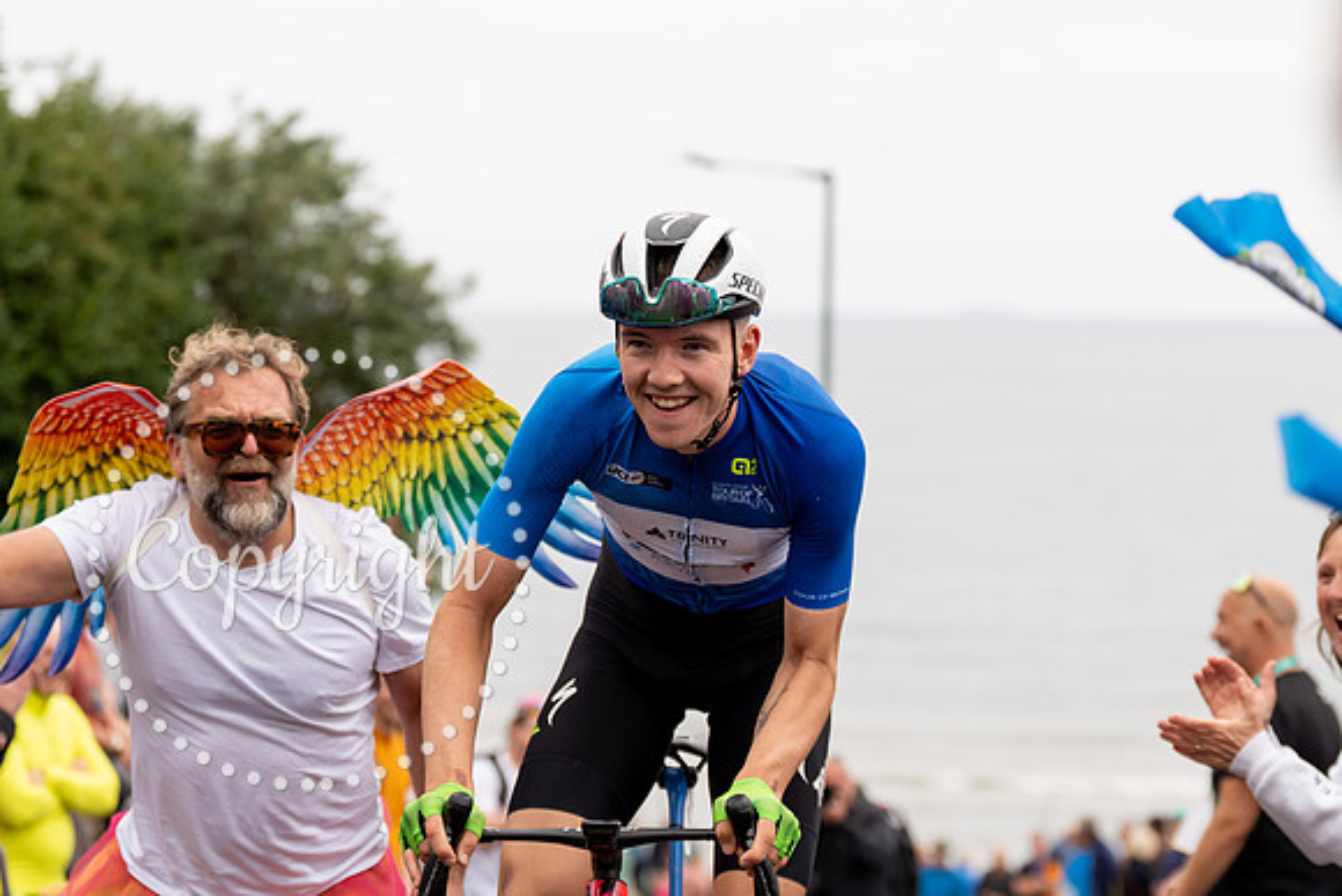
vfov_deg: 12.5
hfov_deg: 18.7
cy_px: 335
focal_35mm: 109
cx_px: 752
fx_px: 4082
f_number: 3.5
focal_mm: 87
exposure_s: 1/1000
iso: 320
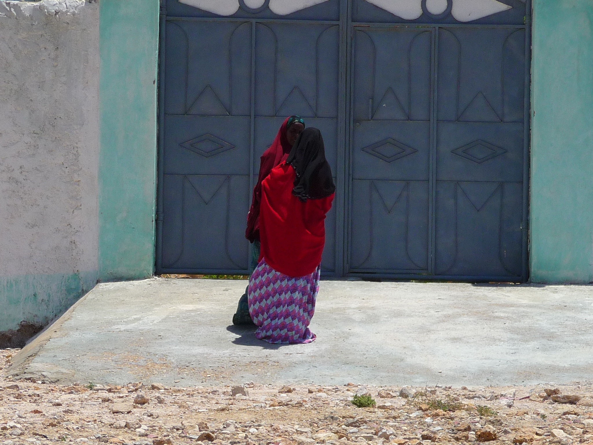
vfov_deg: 5.0
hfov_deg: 6.6
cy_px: 222
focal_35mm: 299
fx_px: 5122
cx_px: 296
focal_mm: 30.5
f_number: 4.8
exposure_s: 1/1000
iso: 100
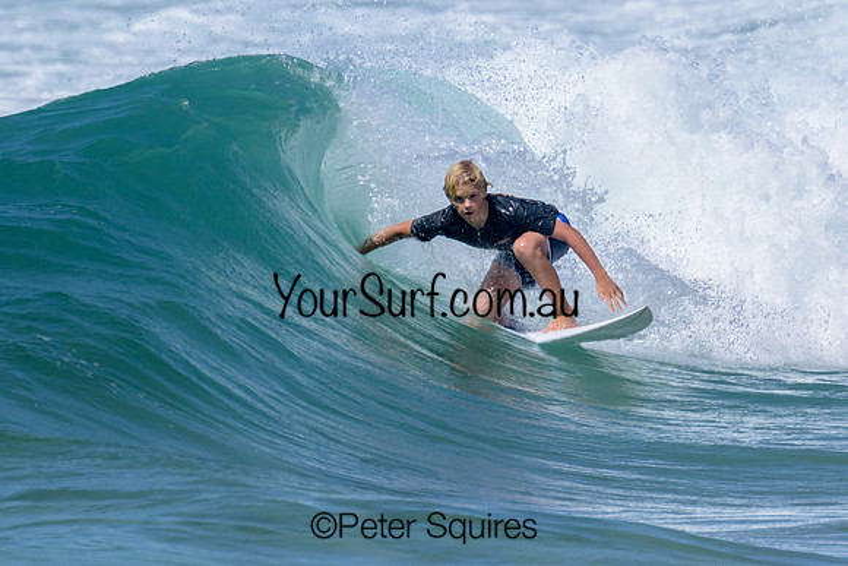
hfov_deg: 1.9
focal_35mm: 1087
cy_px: 248
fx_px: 25605
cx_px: 576
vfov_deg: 1.3
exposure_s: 1/2000
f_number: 11
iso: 560
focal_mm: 800
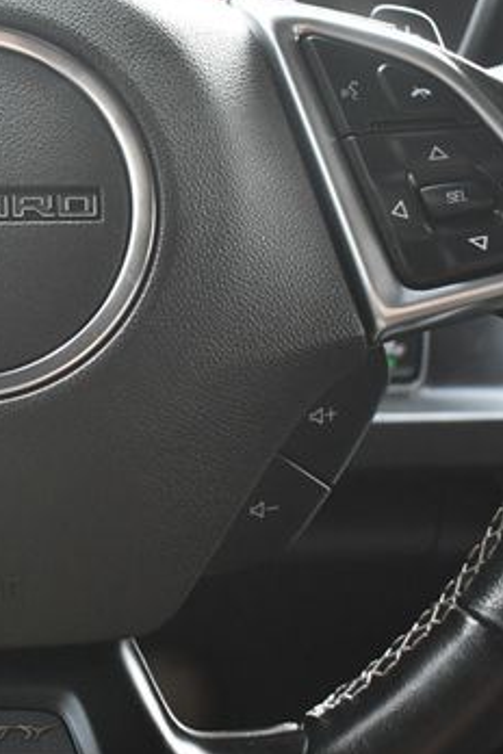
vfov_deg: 29.6
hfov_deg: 19.2
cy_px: 308
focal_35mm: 68
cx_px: -48
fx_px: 1425
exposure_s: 1/125
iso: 1600
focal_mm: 25
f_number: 4
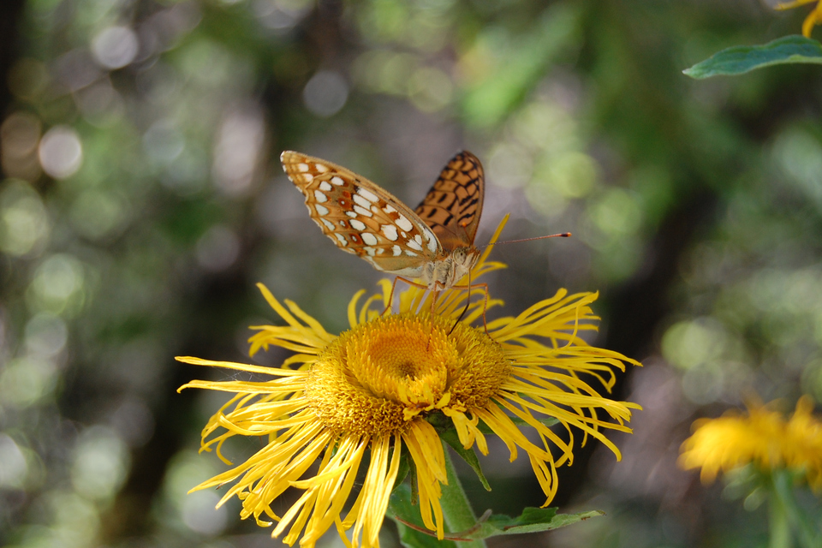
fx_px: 1884
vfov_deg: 16.6
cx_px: 411
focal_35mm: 82
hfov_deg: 24.6
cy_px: 274
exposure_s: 1/125
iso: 400
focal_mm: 55
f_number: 5.6
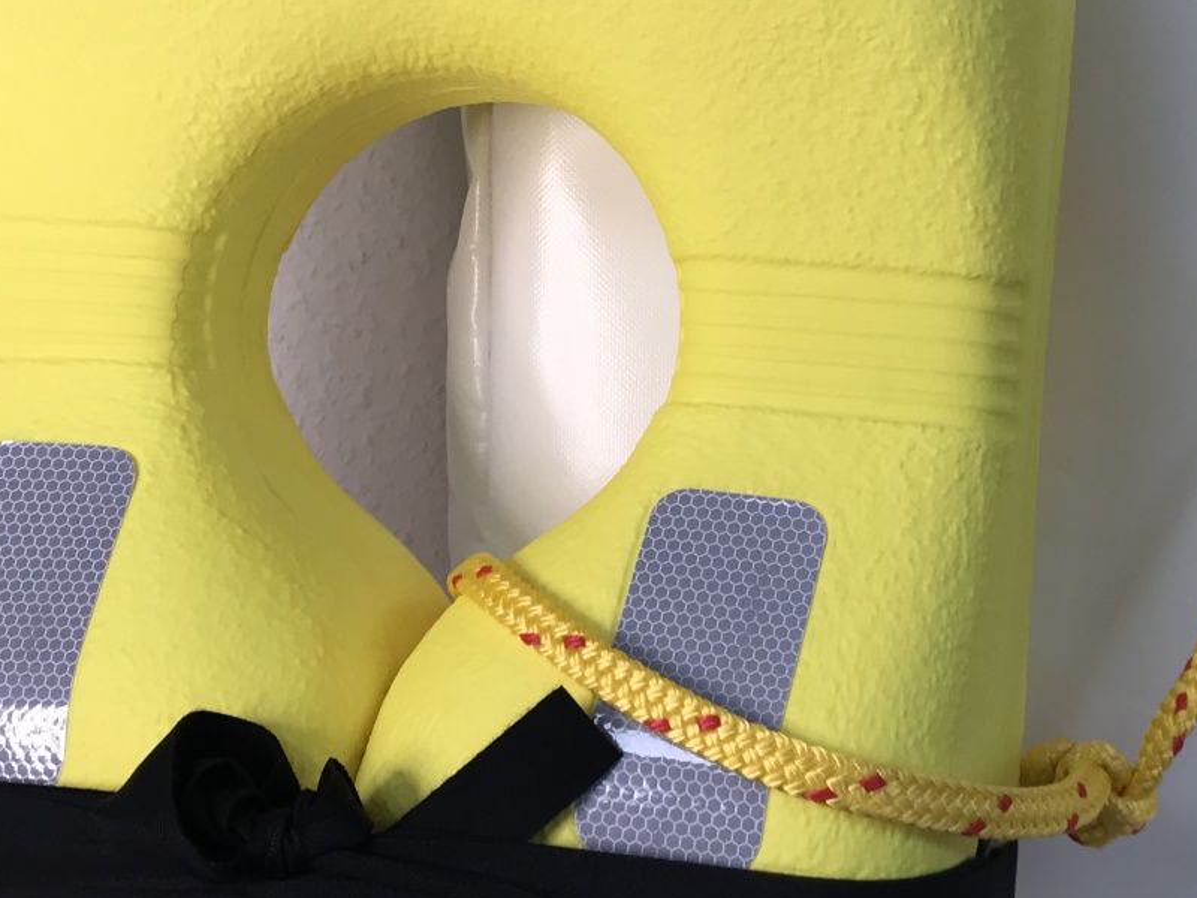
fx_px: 2421
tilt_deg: -16.1
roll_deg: -0.8
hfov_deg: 27.3
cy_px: 376
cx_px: 935
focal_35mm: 70
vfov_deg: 21.0
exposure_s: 1/173
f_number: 1.8
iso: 20
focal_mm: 3.99
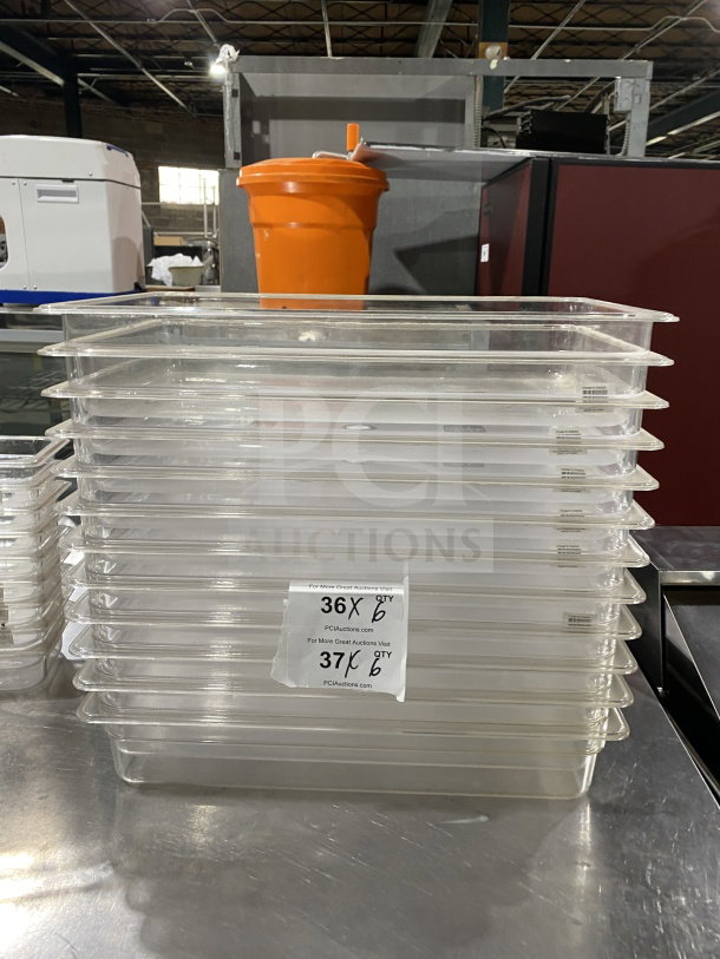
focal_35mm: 26
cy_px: 480
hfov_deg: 53.1
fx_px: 721
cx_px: 360
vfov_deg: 67.3
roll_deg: -0.6
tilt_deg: -12.2
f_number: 1.8
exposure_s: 1/60
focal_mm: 4.25
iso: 125
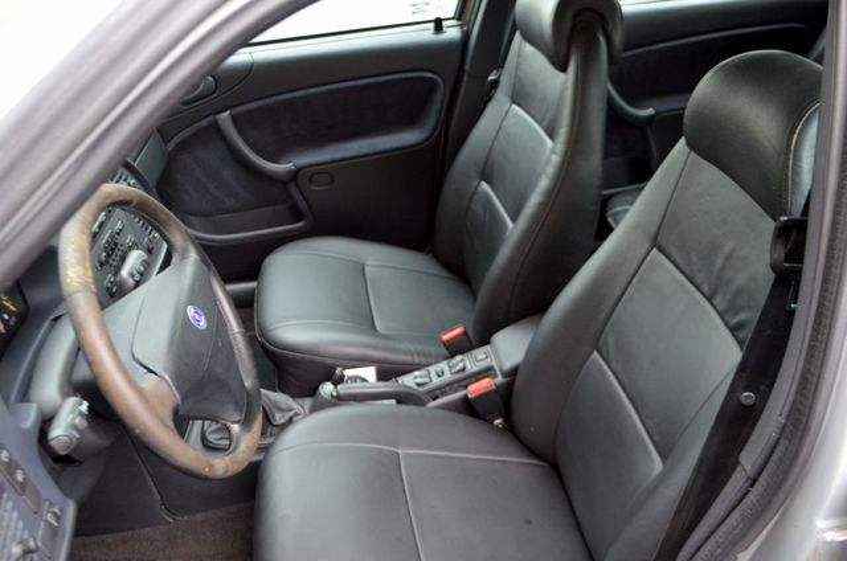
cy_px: 280
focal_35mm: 36
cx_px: 424
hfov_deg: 53.2
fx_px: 845
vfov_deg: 36.7
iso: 720
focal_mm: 24
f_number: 4
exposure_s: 1/60
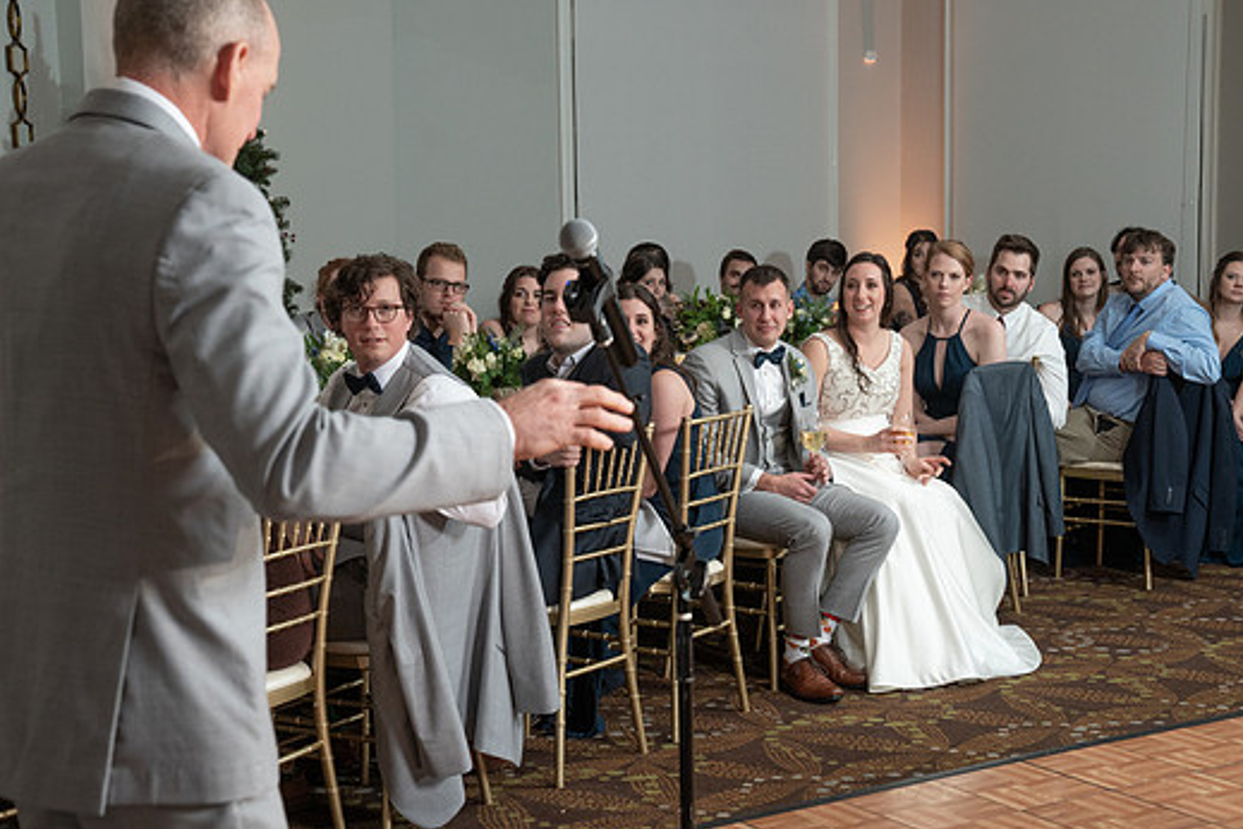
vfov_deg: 23.4
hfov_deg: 34.5
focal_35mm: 58
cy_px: 387
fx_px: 2002
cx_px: 616
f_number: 5
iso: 2000
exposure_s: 1/200
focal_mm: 49
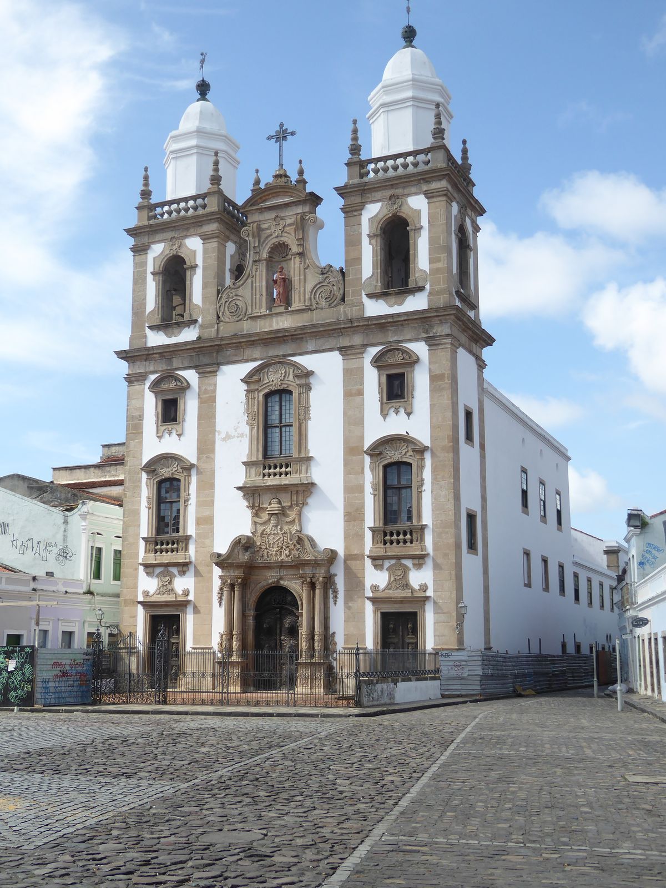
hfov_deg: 31.5
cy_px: 444
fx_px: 1180
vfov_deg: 41.2
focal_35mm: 46
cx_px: 333
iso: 80
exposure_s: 1/500
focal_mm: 7.8
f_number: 3.9
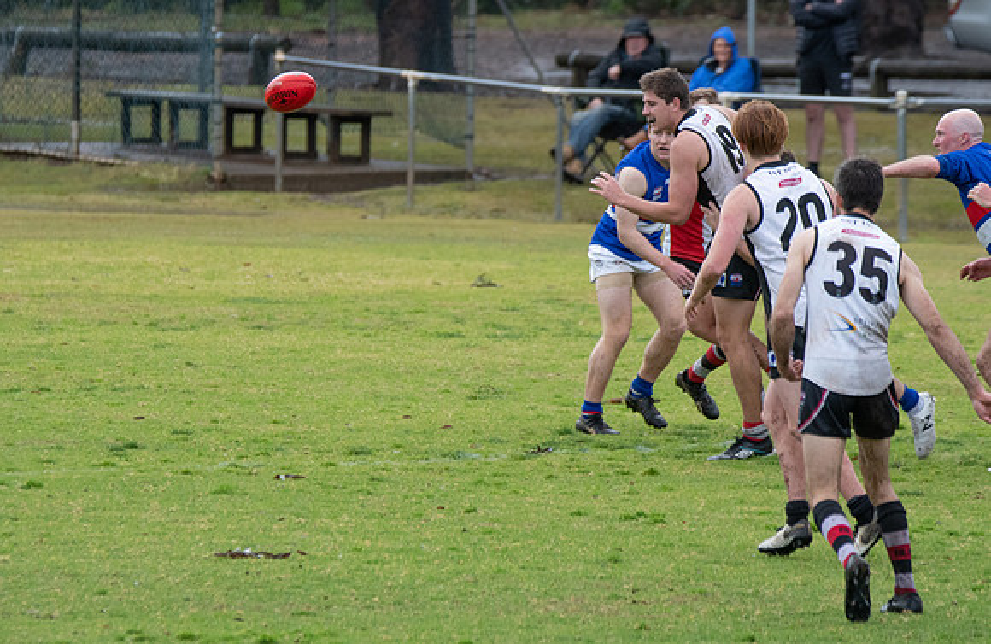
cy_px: 322
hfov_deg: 3.2
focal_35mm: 649
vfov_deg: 2.1
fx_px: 17714
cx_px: 439
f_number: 7.1
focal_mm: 380
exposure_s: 1/2000
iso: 1250
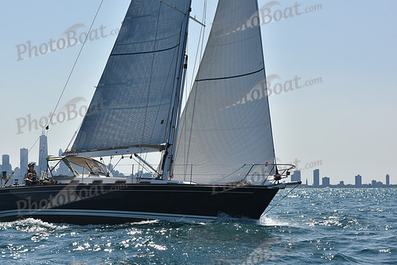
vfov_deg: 14.7
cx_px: 169
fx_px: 1026
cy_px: 144
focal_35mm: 93
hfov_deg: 21.9
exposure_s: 1/1600
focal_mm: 80
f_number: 8
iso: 250
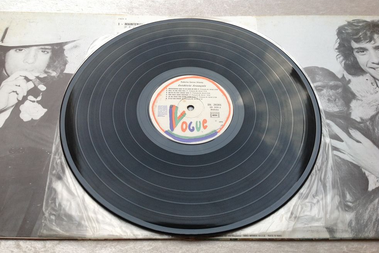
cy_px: 132
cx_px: 187
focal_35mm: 37
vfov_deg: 35.9
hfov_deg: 51.9
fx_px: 390
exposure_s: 1/40
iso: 64
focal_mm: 4.28
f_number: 2.4
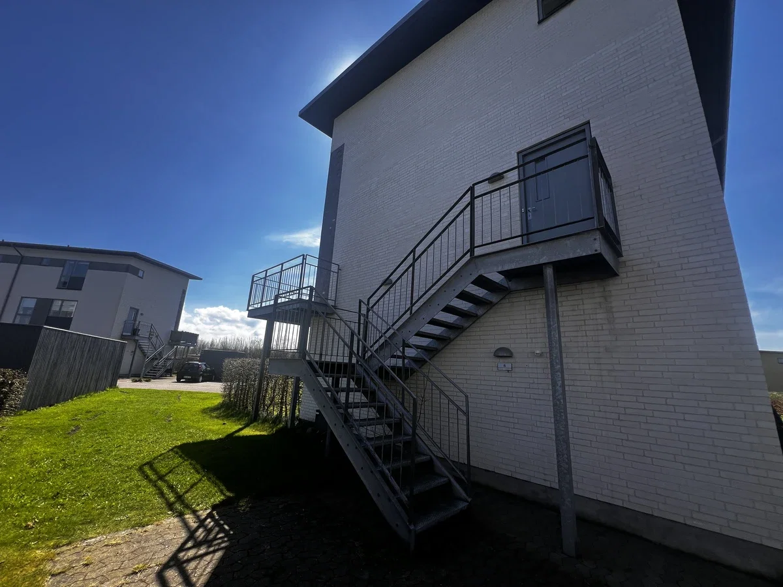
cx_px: 392
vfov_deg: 89.9
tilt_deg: +15.6
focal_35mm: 13
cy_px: 294
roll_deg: -2.9
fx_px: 294
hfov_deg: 106.2
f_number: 1.8
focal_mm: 1.57
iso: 32
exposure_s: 1/1014
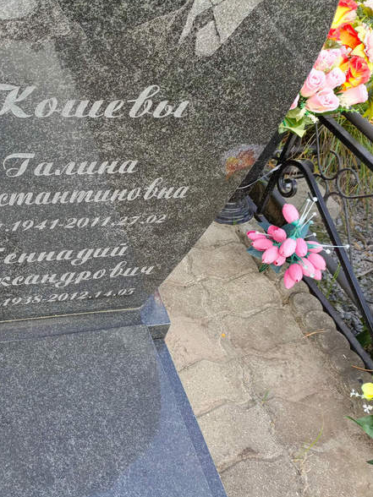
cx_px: 80
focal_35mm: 34
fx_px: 488
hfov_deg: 40.2
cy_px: 249
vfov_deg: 54.0
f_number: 1.69
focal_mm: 4.76
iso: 163
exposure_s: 1/100
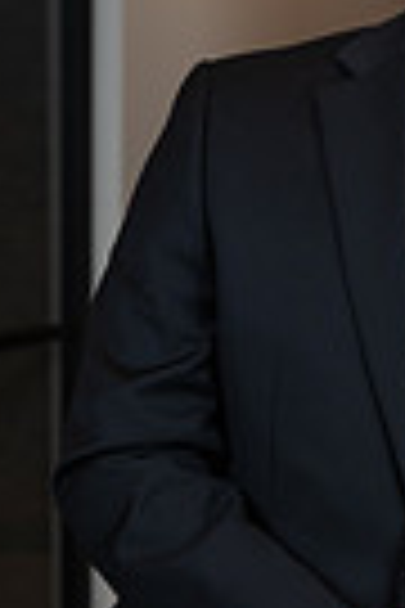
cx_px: 423
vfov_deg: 12.3
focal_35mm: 167
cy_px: 428
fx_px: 2818
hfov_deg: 8.2
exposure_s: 1/125
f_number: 4.5
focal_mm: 50
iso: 100
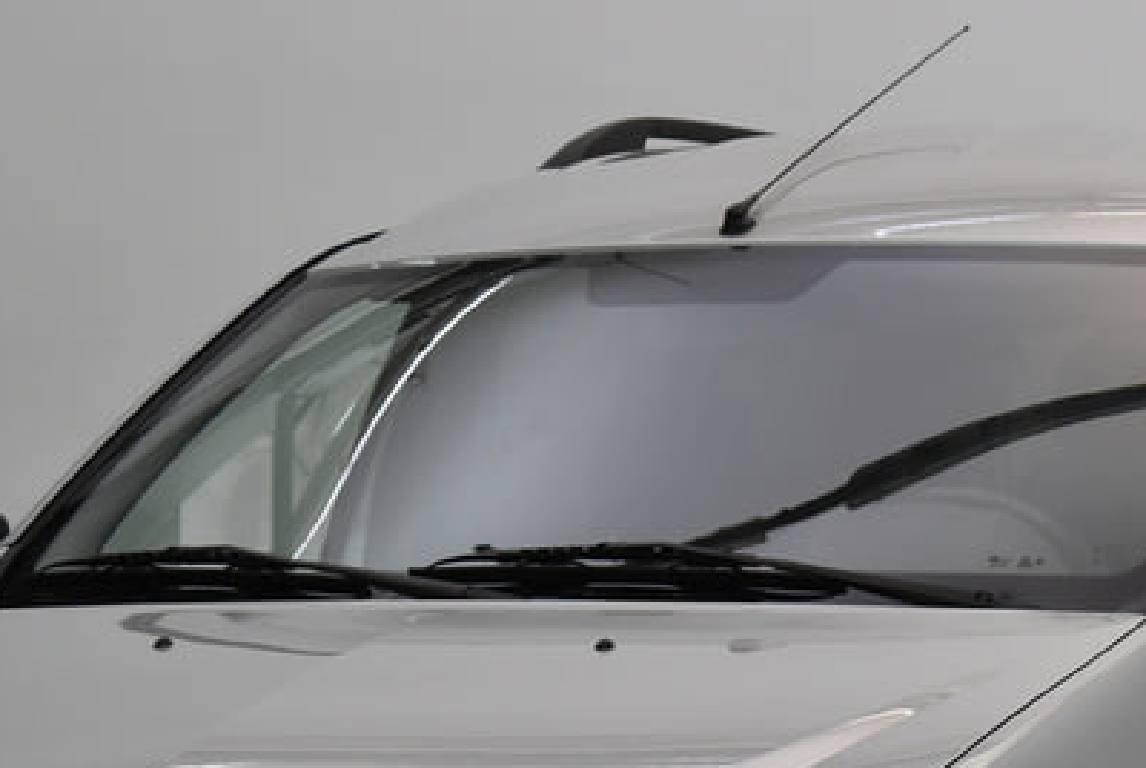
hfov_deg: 12.7
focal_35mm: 162
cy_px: 811
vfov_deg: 8.4
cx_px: 679
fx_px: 5165
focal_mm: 48
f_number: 5.3
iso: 800
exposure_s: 1/125
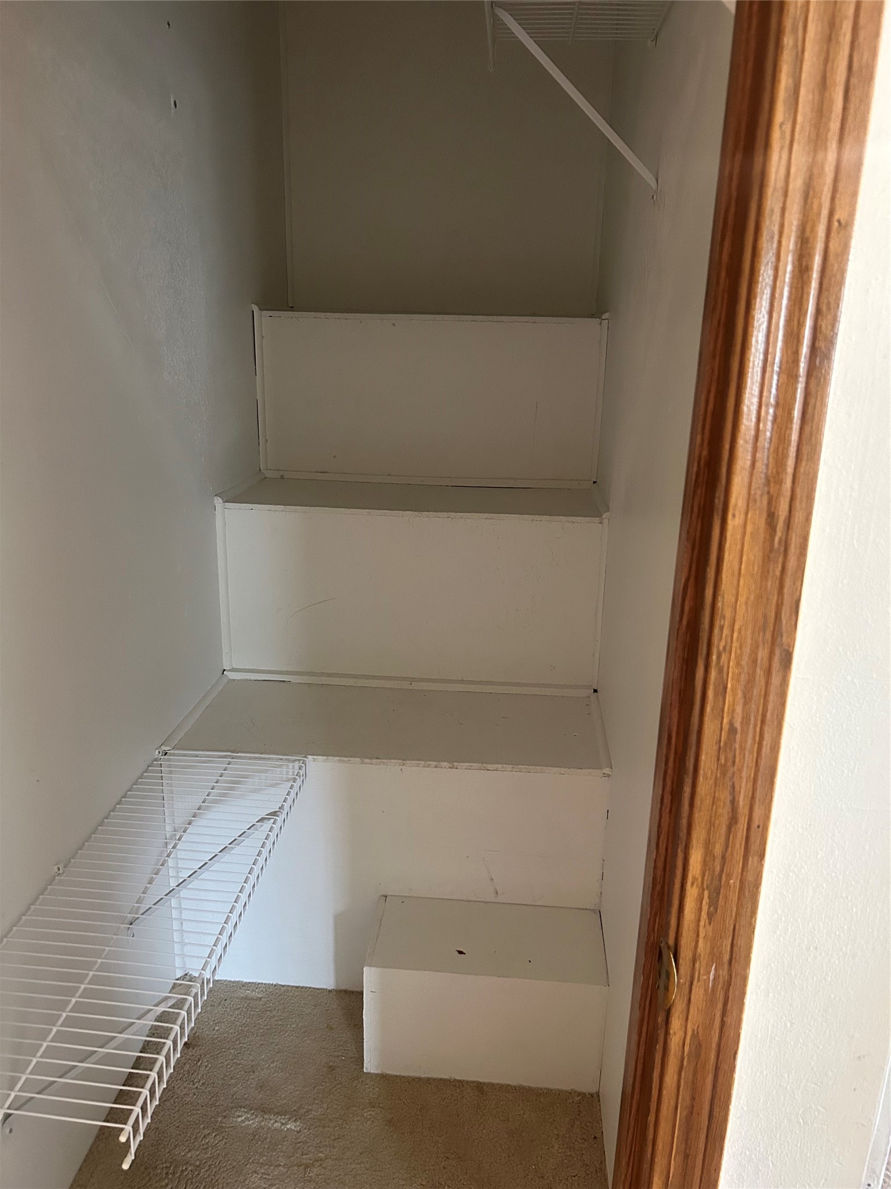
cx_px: 446
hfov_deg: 53.1
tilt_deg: -17.3
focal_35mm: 26
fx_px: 892
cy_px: 594
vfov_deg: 67.3
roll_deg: -1.3
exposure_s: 1/60
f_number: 1.5
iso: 500
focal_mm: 5.7
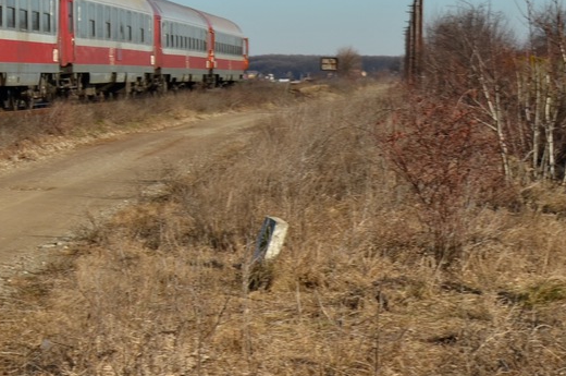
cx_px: -313
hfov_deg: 13.4
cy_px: -124
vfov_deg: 9.3
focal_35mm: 144
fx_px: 2260
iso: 100
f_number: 9
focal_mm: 26
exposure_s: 1/320
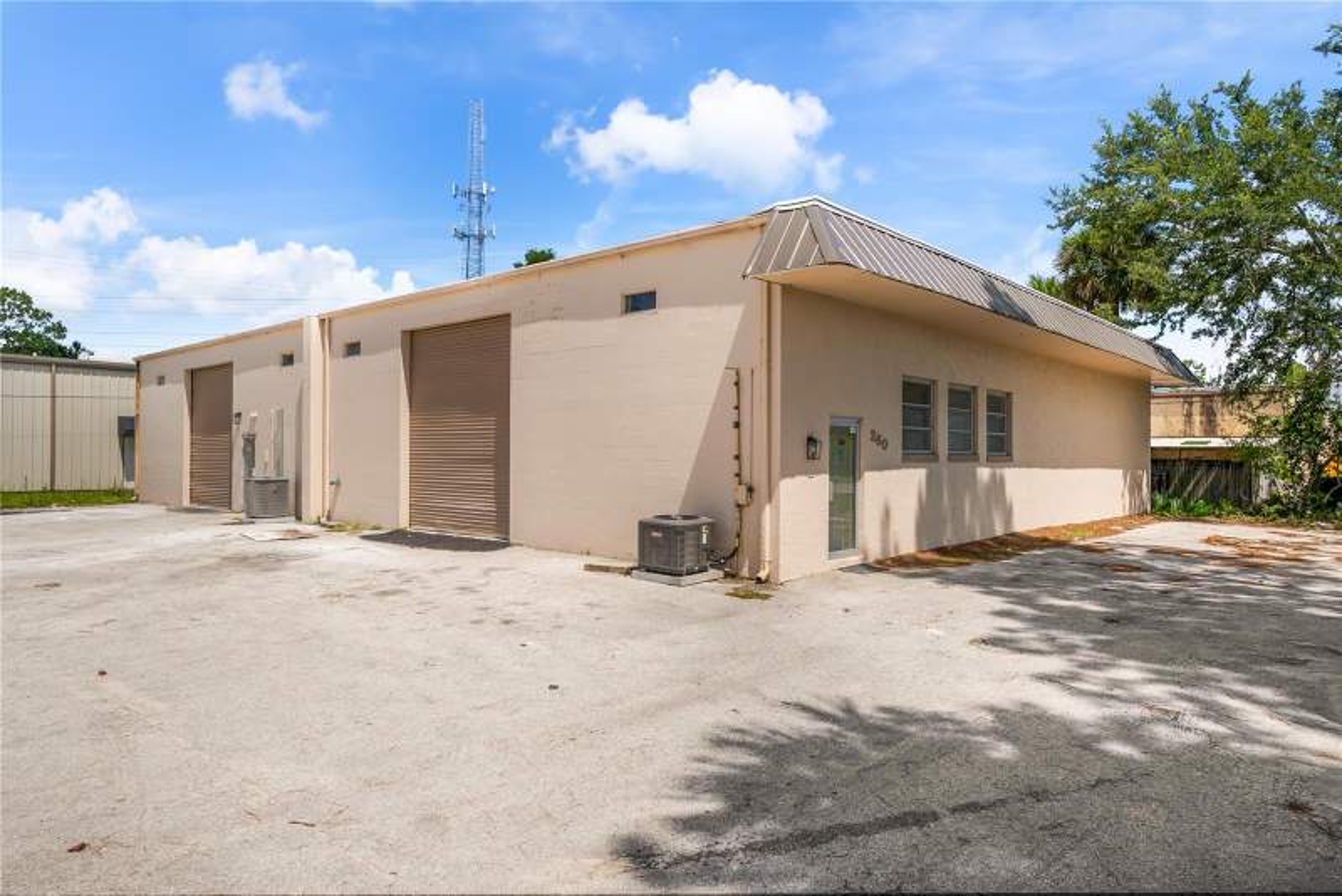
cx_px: 671
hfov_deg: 76.1
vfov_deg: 55.1
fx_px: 858
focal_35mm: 23
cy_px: 448
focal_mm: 23
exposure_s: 1/5000
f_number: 7.1
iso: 400
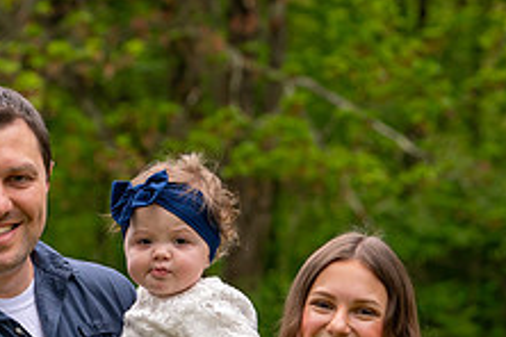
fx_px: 4104
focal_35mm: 292
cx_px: 165
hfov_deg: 7.1
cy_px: 229
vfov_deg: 4.7
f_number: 5
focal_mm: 95
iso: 400
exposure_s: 1/800
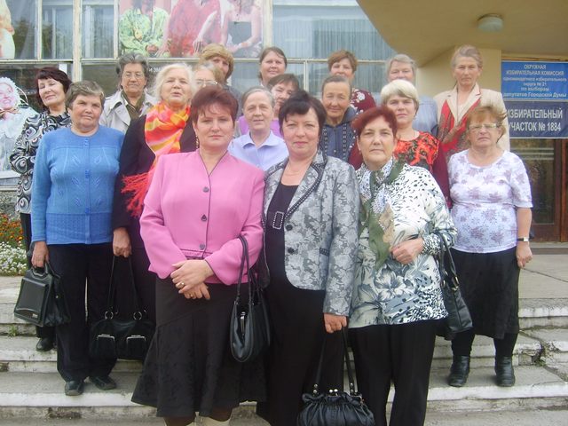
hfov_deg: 52.6
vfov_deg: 40.7
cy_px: 213
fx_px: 574
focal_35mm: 35
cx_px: 284
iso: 50
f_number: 2.8
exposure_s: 1/125
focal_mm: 5.8
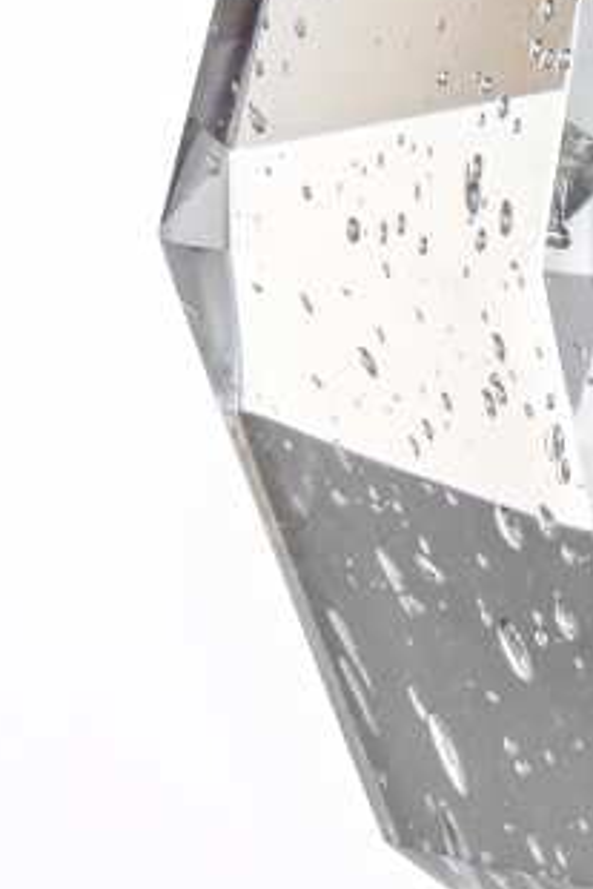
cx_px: 894
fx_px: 10686
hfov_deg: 3.2
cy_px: -777
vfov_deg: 4.7
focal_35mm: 433
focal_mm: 70
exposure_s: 1/100
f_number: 22
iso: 100
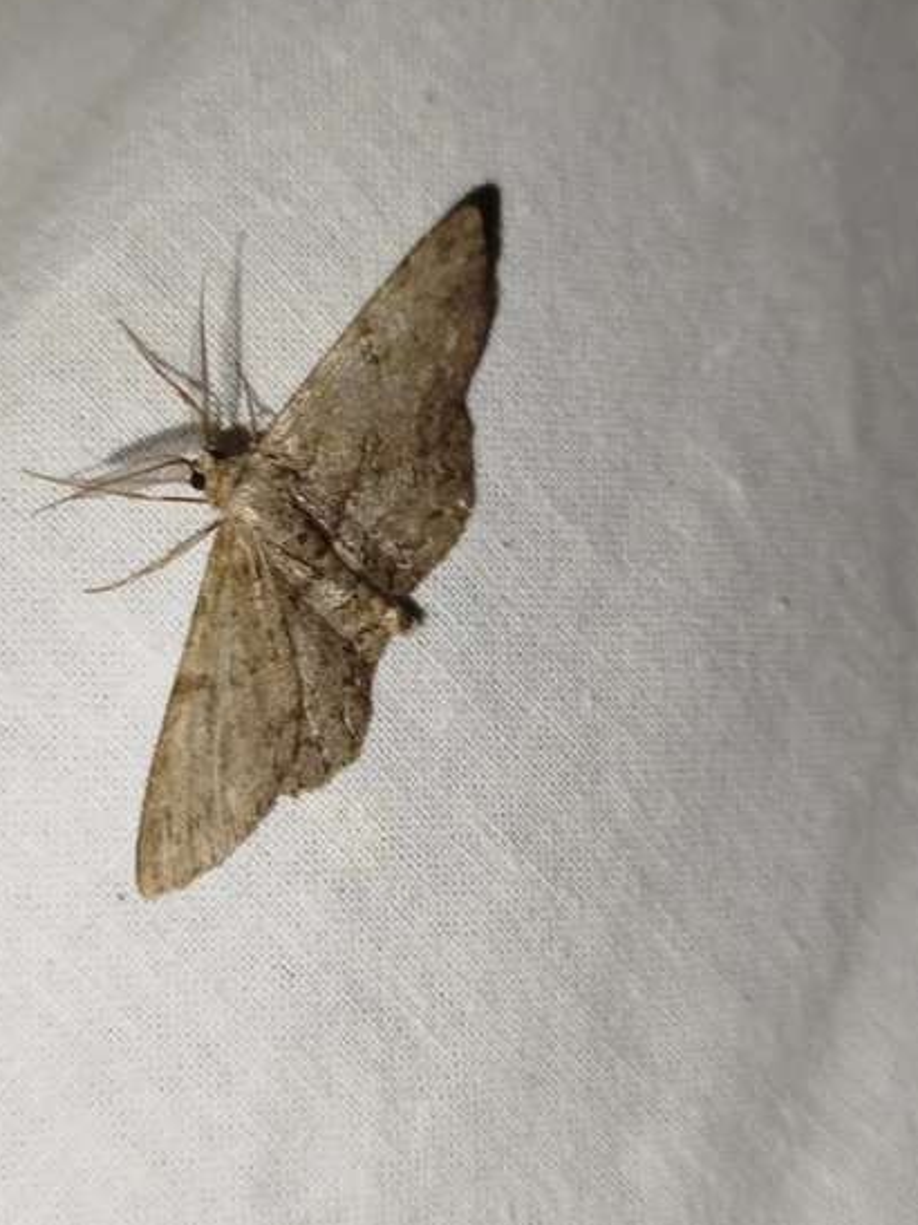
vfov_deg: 39.7
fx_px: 1698
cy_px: 614
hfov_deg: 30.3
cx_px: 450
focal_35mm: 48
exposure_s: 1/50
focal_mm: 5.31
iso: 80
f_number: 1.7
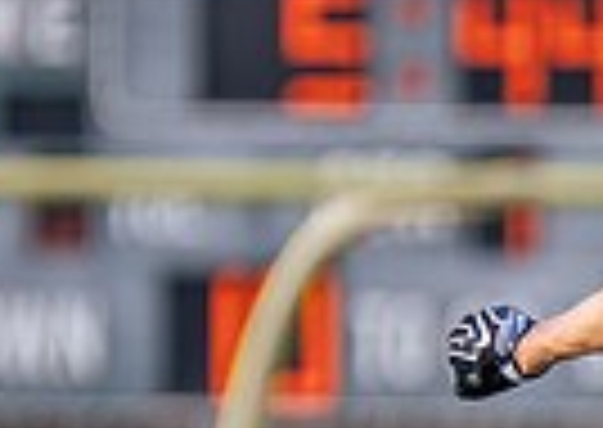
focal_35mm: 1245
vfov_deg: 1.2
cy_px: 889
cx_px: 1070
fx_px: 21268
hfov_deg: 1.6
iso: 250
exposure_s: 1/2500
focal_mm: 200
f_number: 2.8
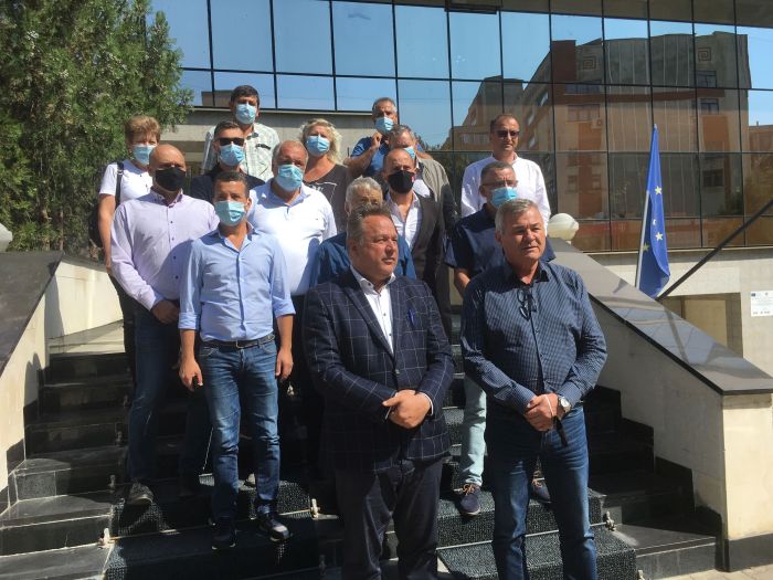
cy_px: 290
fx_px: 648
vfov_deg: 48.2
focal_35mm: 29
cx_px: 386
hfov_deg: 61.7
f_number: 2.2
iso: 25
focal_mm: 4.15
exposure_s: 1/1603
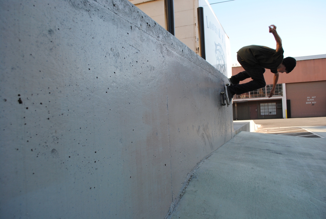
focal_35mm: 27
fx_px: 245
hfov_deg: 67.3
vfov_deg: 48.1
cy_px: 110
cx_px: 163
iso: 200
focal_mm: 18
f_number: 5
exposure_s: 1/320
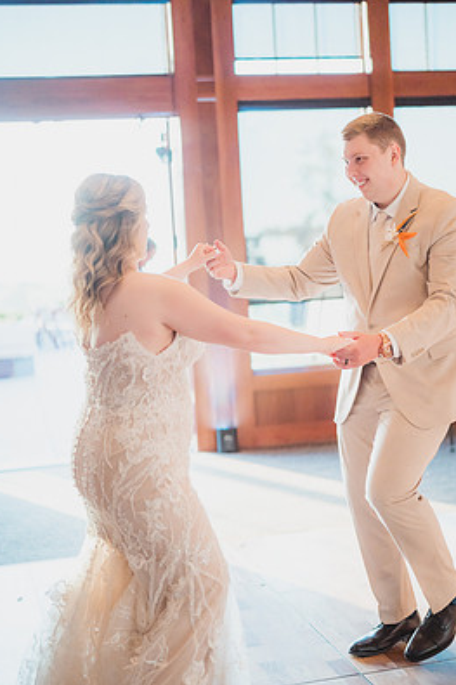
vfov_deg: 35.1
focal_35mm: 57
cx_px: 250
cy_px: 343
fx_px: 1084
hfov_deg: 23.8
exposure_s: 1/3200
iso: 1250
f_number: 1.4
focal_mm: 50
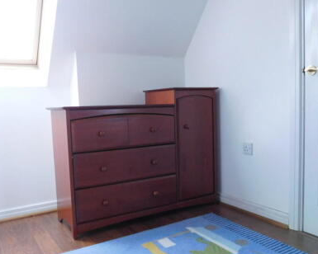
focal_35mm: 34
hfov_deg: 52.8
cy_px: 134
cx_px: 166
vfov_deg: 43.3
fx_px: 320
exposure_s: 1/100
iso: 400
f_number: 3
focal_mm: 4
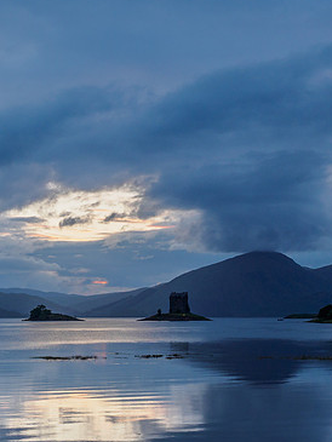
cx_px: 115
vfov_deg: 22.7
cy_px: 212
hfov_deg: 17.1
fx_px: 1099
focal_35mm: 86
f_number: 7.1
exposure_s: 1/25
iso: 200
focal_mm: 24
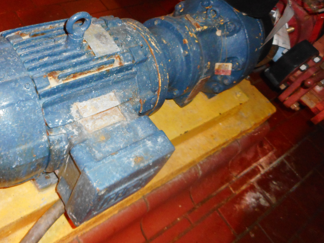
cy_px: 90
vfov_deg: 40.4
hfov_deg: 52.0
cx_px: 118
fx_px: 328
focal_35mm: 35
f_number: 3.7
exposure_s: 1/25
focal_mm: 4.5
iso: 400
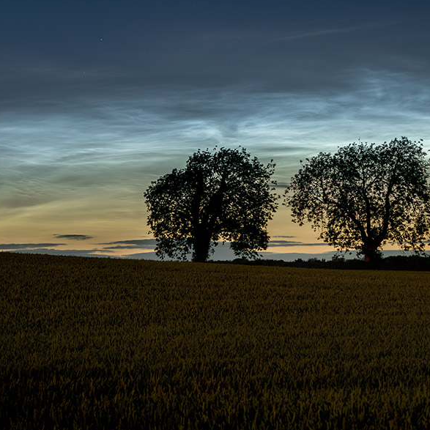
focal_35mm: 121
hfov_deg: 14.4
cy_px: 271
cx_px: 278
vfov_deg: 14.4
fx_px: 1701
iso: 800
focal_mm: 40
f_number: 2.8
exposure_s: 8
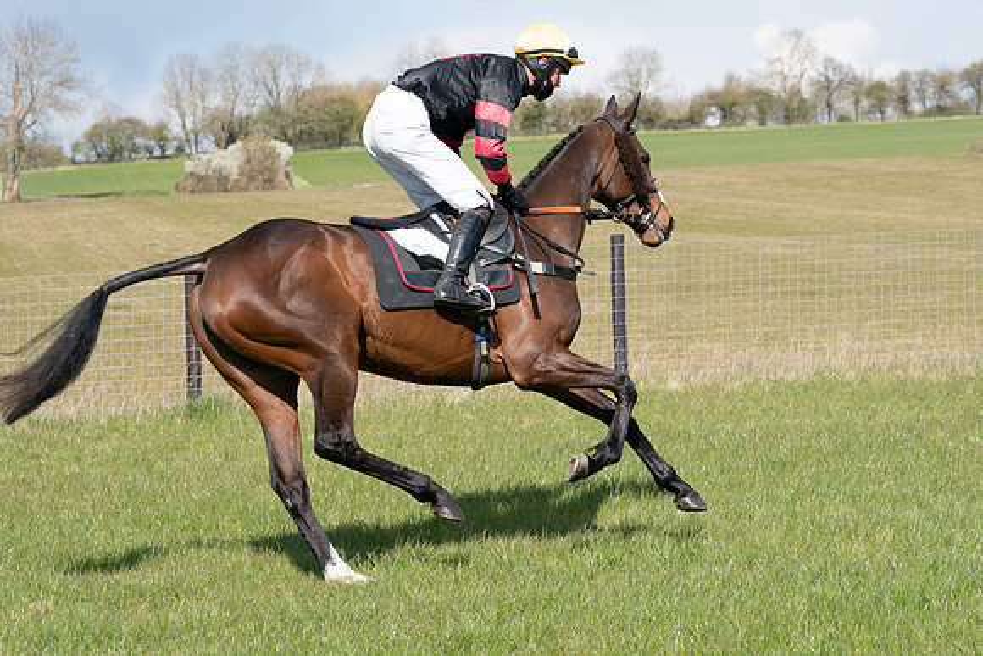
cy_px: 328
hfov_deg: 19.5
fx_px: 2868
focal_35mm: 105
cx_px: 492
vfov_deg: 13.0
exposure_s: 1/2000
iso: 400
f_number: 5
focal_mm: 70
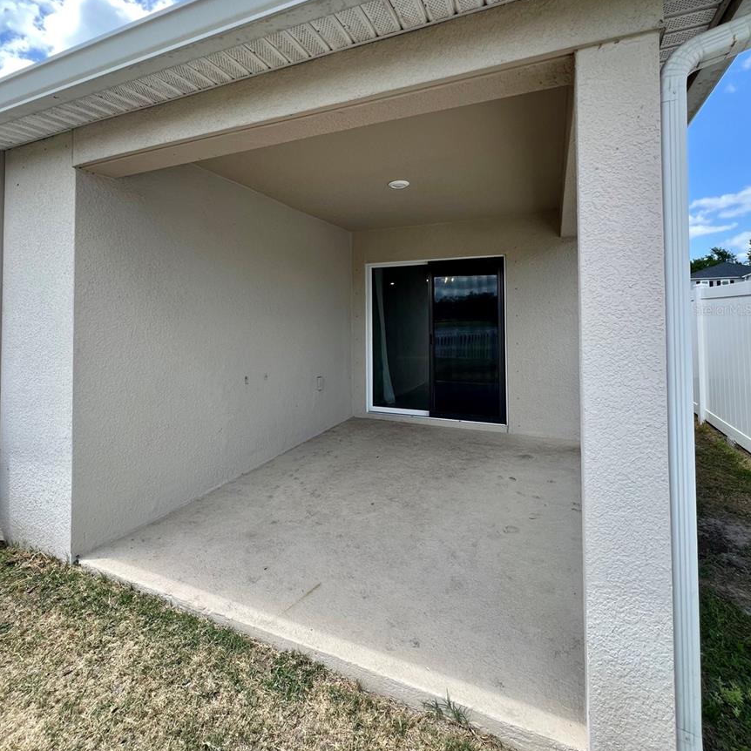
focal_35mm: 16
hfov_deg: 87.4
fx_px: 393
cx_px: 363
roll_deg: +1.0
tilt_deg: +3.3
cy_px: 309
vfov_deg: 86.6
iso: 32
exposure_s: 1/304
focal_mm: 1.57
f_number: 1.8
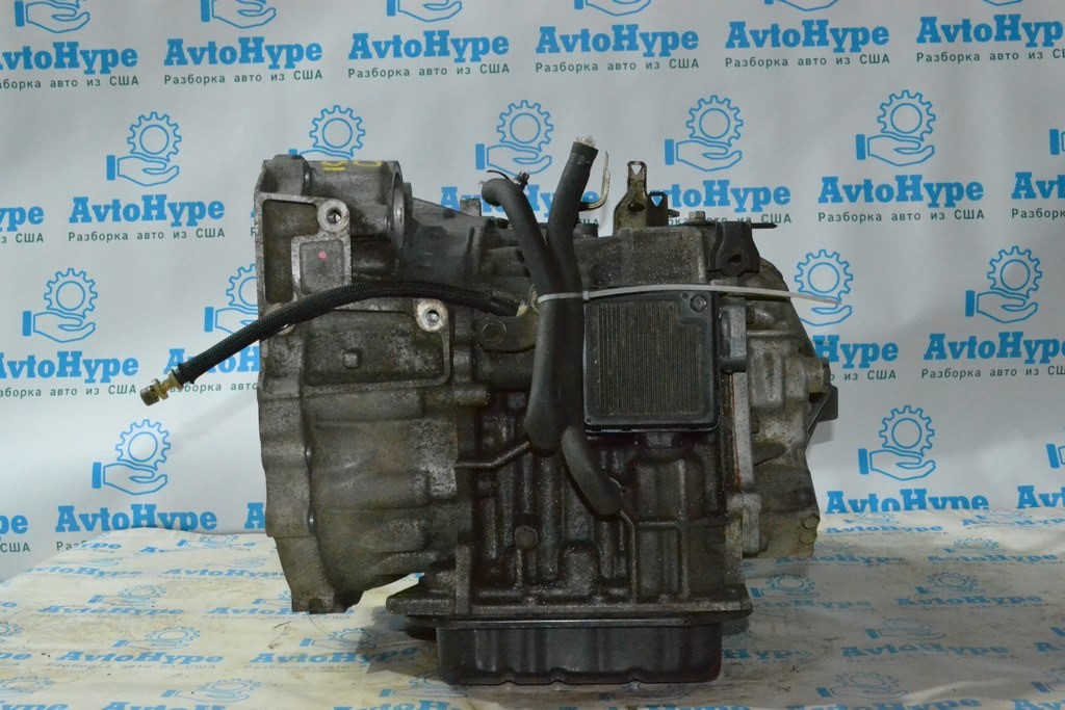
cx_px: 532
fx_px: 1154
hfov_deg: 49.5
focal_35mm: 39
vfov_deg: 34.2
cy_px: 355
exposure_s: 1/125
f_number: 9
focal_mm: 26
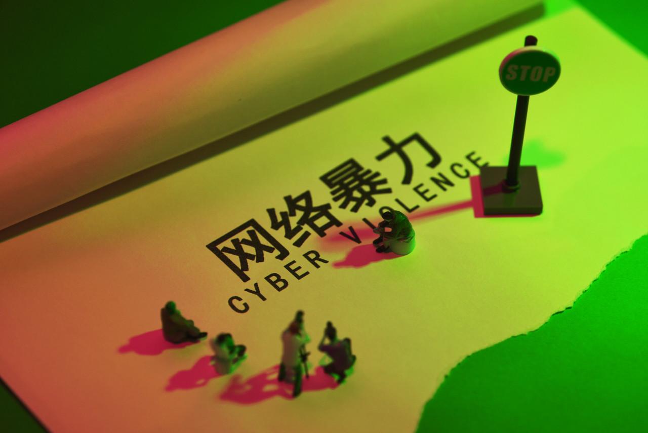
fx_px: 1621
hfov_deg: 22.6
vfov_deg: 15.2
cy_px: 216
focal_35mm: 90
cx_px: 324
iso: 100
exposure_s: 1/125
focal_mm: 90
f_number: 8
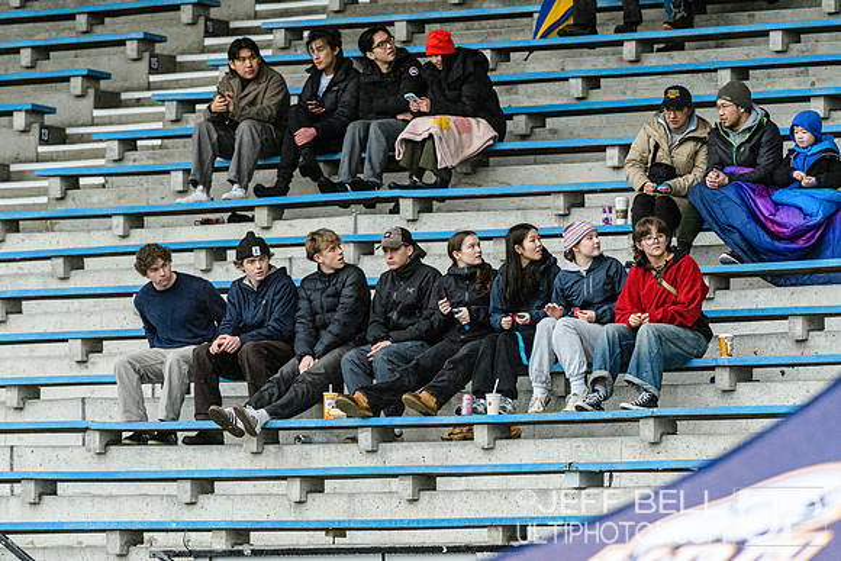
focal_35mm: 300
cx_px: 420
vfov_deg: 4.6
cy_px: 280
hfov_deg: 6.9
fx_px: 7010
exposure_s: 1/1250
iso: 5000
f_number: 3.2
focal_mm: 200
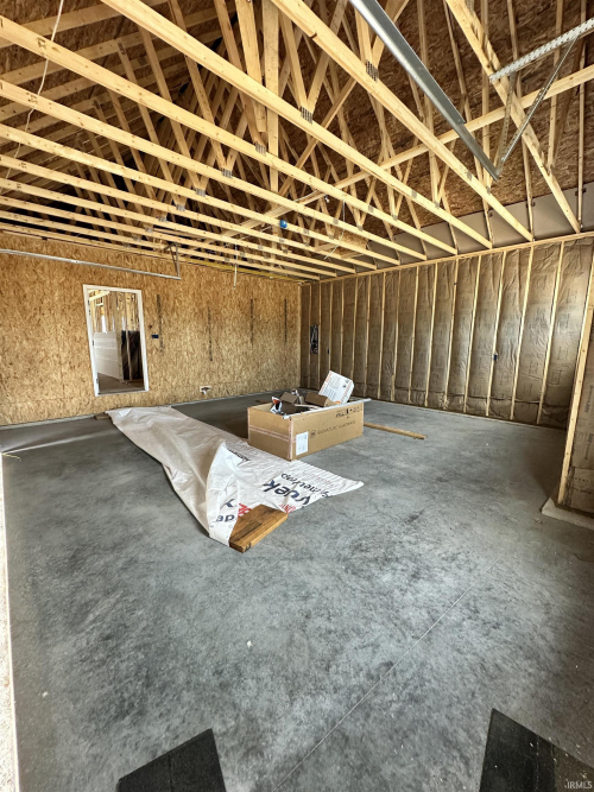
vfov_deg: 102.1
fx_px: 320
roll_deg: -1.5
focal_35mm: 14
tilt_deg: -9.3
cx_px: 297
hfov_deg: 85.7
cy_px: 396
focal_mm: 2.22
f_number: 2.2
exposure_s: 1/63
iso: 320
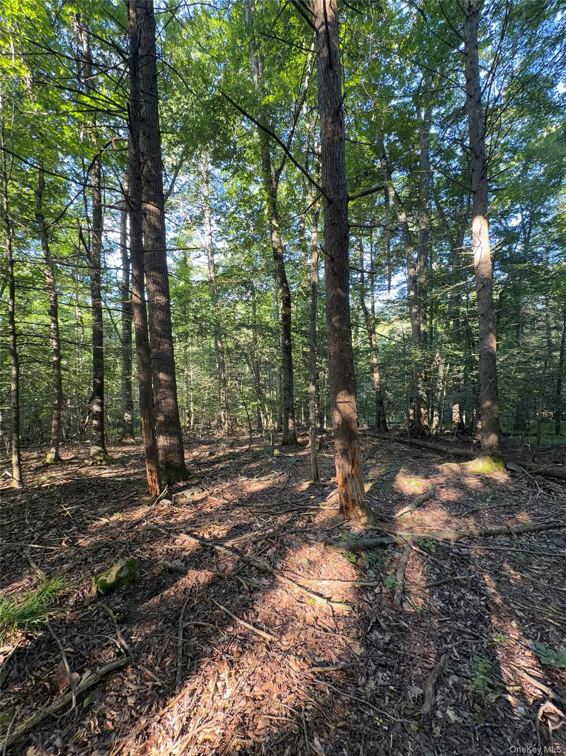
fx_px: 305
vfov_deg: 102.1
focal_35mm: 14
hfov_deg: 85.6
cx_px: 283
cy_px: 378
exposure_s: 1/100
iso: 200
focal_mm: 2.22
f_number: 2.2
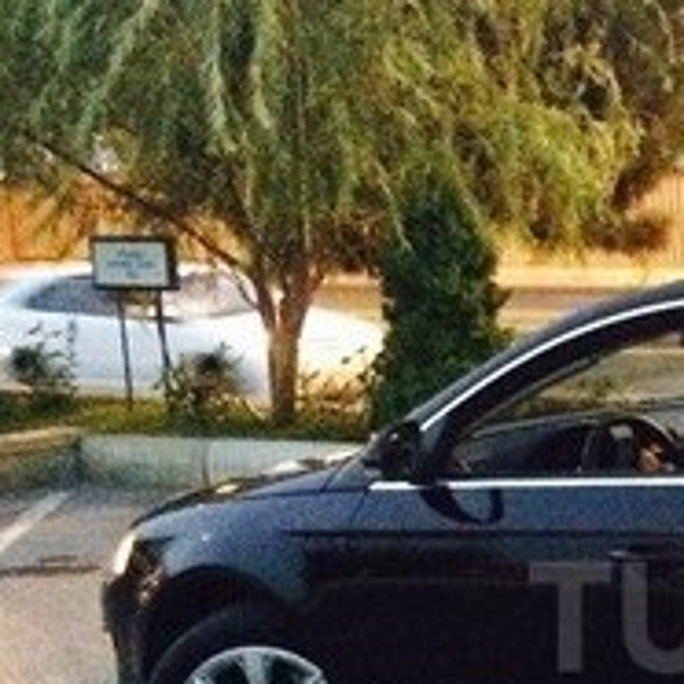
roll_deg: +0.0
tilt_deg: -16.0
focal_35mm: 91
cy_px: 616
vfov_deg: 18.8
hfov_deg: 17.8
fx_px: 2034
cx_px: 905
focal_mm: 4.15
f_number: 2.2
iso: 640
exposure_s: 1/17
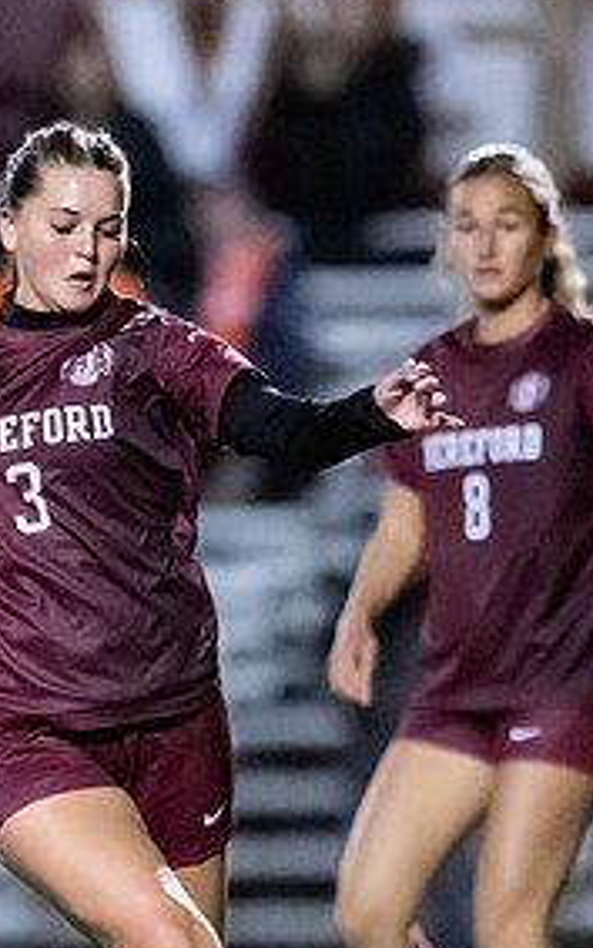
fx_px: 26207
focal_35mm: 1014
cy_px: 682
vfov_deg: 2.1
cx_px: -140
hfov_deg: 1.3
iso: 20000
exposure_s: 1/640
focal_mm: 300
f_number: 2.8
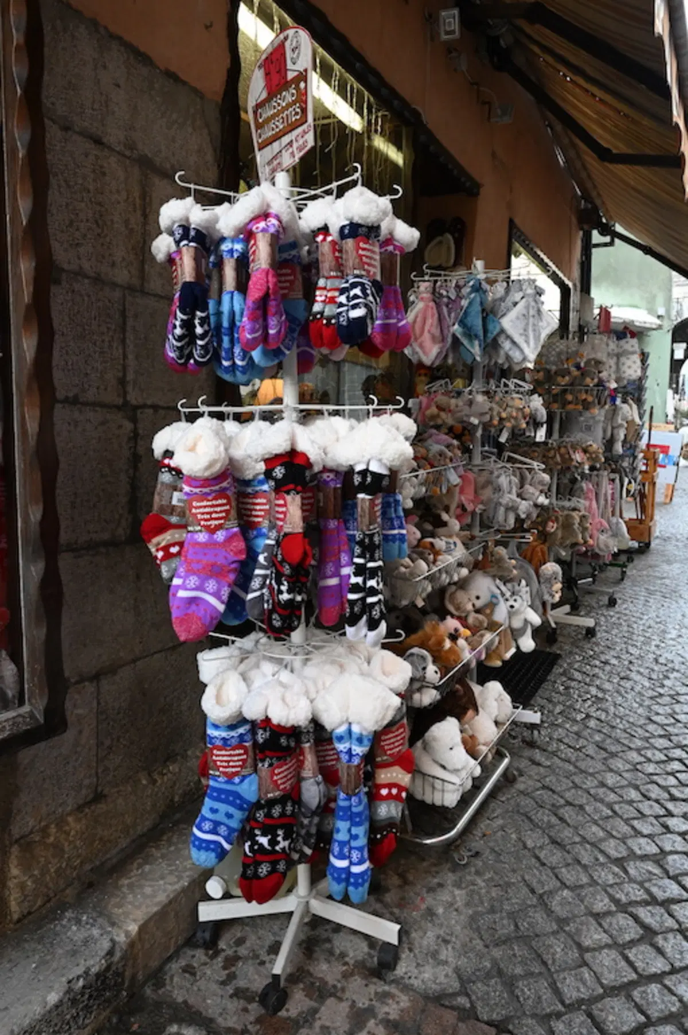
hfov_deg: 50.3
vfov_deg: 70.5
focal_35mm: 26
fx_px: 732
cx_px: 344
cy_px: 518
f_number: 9
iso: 4500
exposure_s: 1/400
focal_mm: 25.5
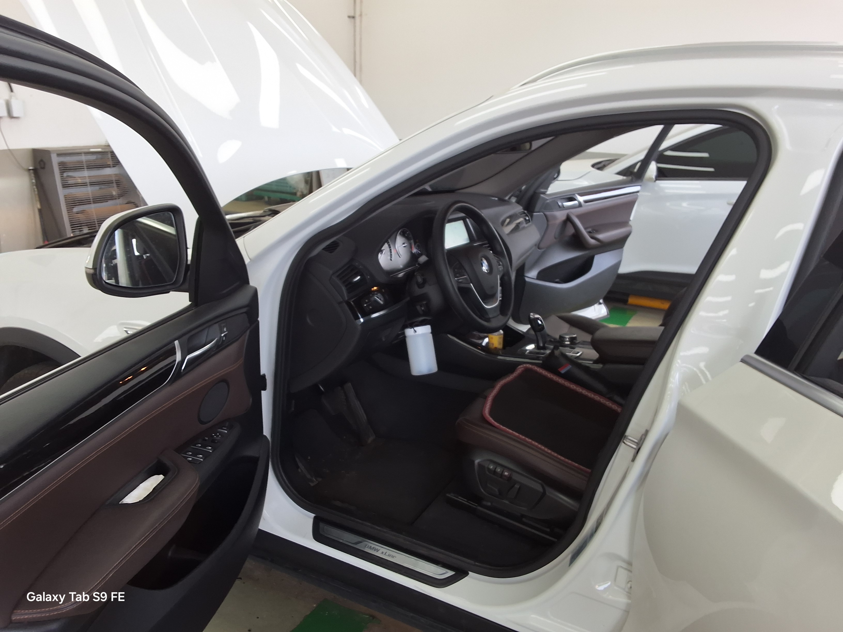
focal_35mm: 28
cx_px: 422
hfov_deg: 63.4
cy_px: 316
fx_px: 682
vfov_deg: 49.7
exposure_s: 1/120
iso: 40
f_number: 1.9
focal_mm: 2.91
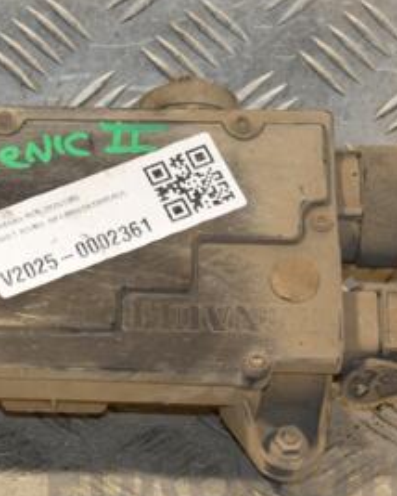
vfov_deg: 9.8
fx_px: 2875
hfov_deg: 7.9
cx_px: 13
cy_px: 234
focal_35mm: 196
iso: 800
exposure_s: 1/160
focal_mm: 62
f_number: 5.3
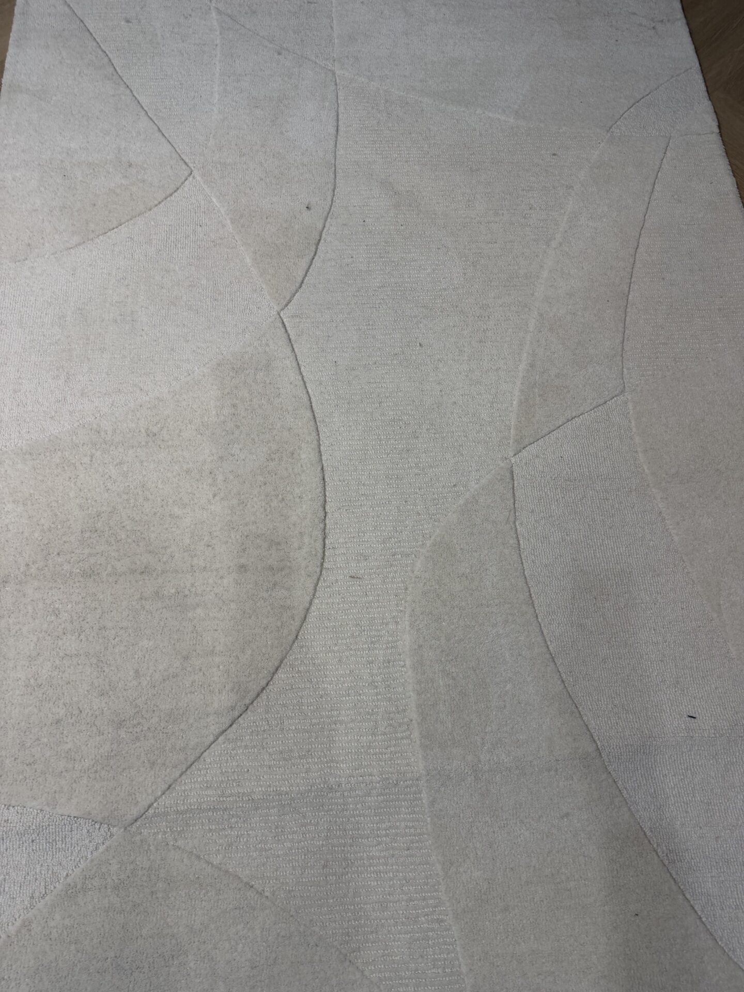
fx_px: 688
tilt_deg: -69.4
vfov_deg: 71.6
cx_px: 372
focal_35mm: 24
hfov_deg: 56.8
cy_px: 496
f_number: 1.78
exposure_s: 1/50
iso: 125
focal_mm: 6.76
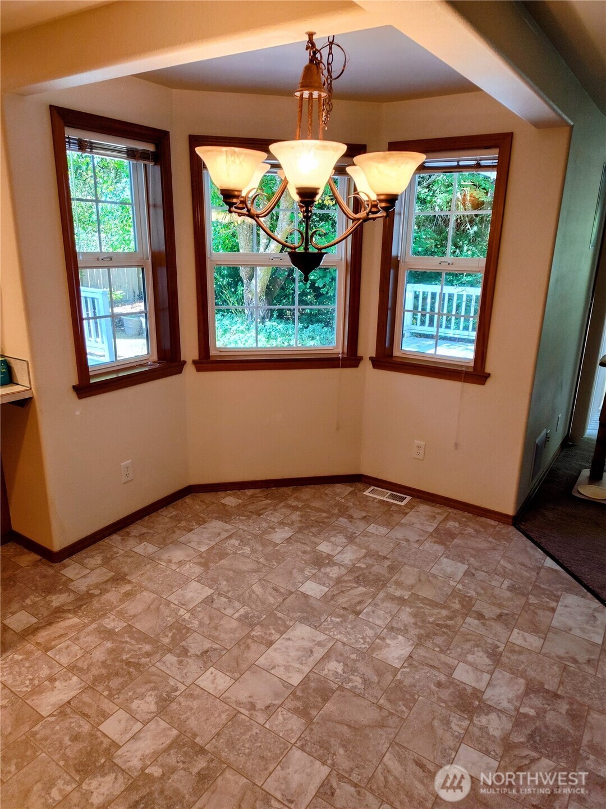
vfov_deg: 73.9
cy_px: 404
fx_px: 537
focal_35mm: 23
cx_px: 303
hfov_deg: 58.9
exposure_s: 1/120
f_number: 1.8
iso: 497
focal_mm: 5.56
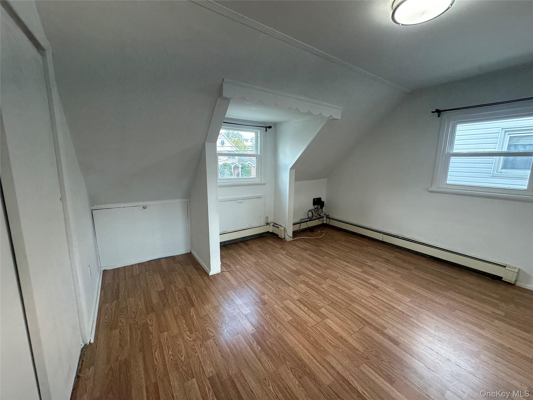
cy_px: 200
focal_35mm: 14
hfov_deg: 102.1
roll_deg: -1.7
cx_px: 266
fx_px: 216
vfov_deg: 85.7
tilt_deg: -10.3
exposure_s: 1/120
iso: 125
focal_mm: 2.22
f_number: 2.2
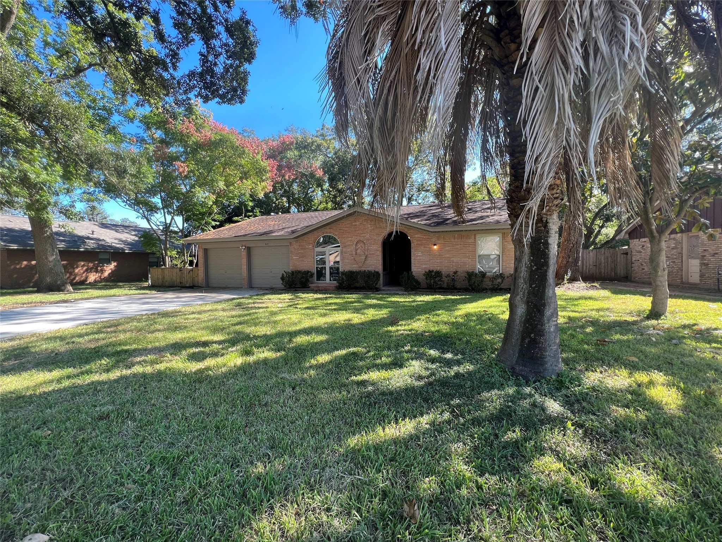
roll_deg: +1.7
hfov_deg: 106.2
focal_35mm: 13
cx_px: 361
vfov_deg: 89.9
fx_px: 271
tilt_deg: -0.7
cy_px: 271
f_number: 1.8
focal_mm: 1.57
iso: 32
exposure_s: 1/152
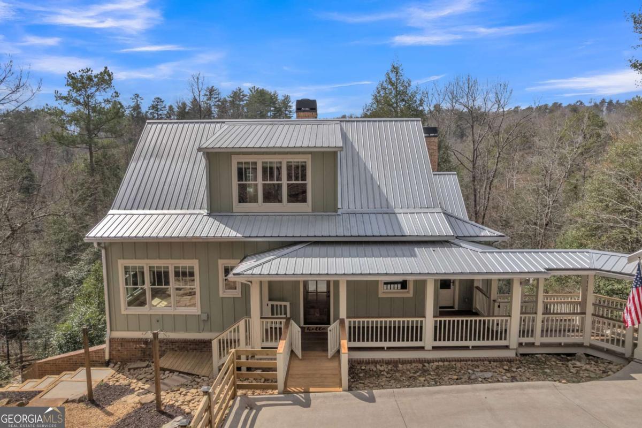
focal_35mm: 22
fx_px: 392
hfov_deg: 78.6
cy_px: 214
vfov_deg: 57.2
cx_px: 321
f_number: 2.8
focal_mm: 8.38
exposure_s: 1/350
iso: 100
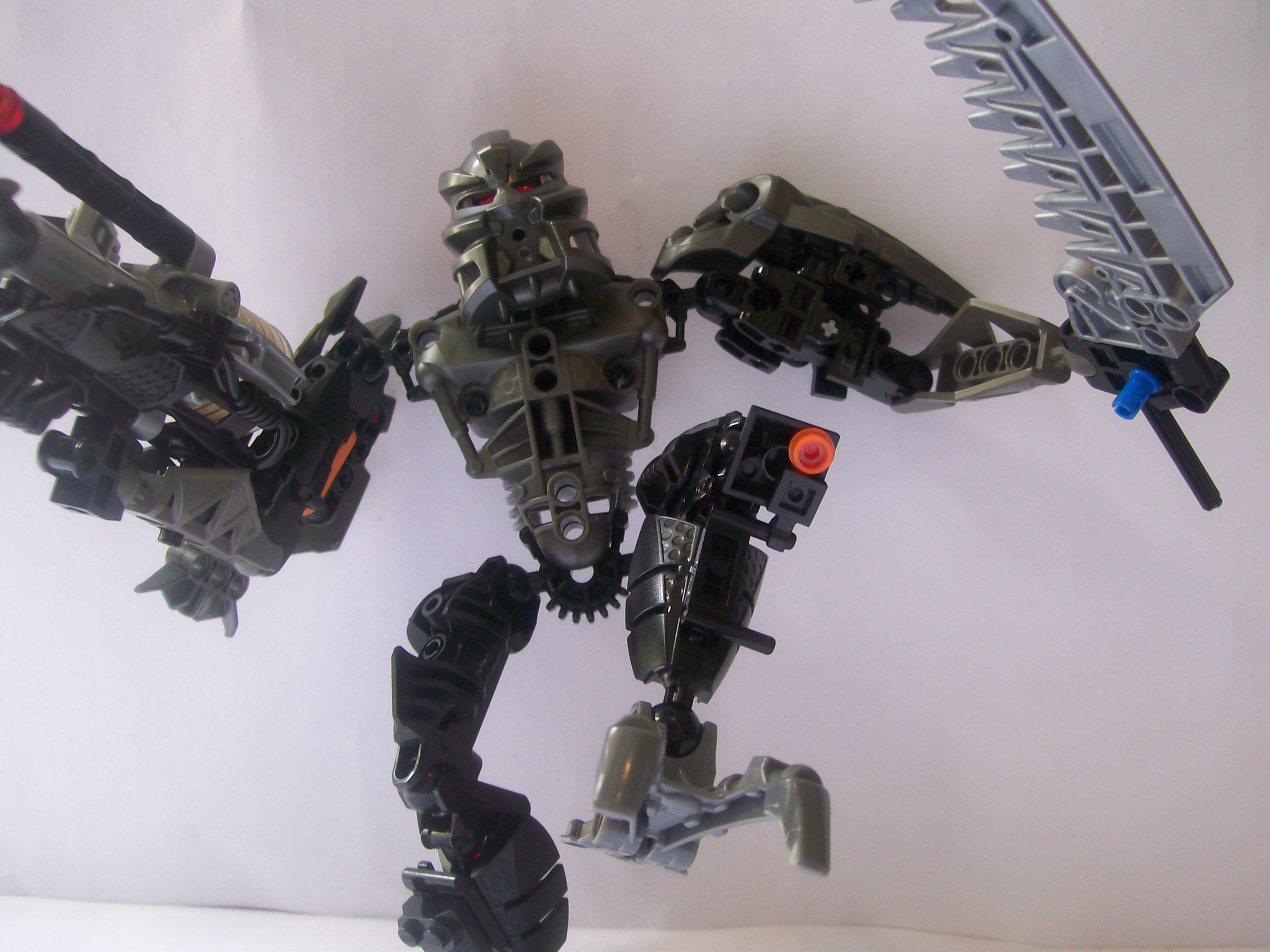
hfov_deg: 51.4
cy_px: 476
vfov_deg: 39.7
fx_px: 1321
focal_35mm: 36
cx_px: 635
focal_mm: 6
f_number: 2.7
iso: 80
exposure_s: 1/37.8
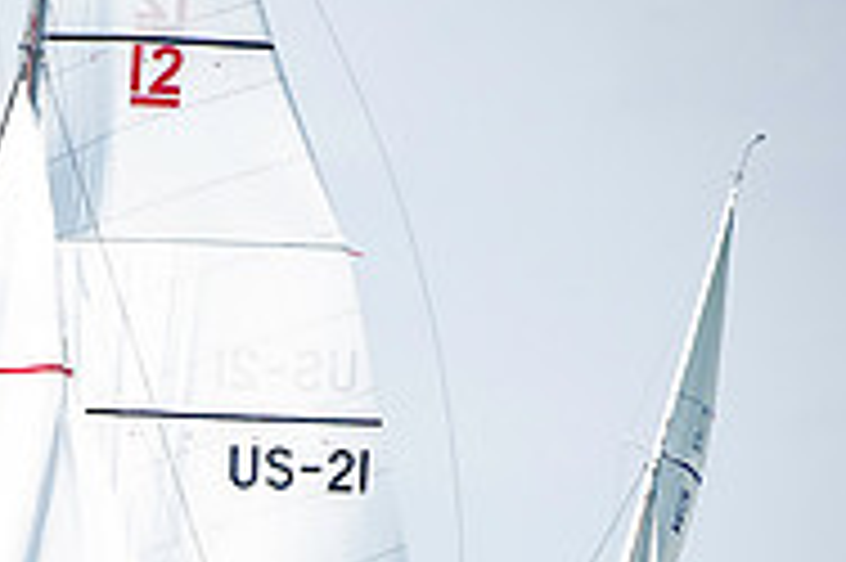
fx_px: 21742
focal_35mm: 926
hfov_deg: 2.2
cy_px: 751
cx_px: -117
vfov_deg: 1.5
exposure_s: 1/2500
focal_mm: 290
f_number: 5
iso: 400
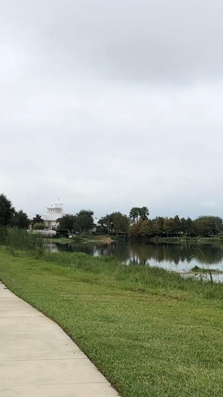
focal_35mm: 73
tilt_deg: -2.6
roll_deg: +0.2
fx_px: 768
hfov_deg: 16.0
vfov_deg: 28.6
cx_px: 248
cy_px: 287
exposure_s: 1/2183
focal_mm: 4
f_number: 1.8
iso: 20
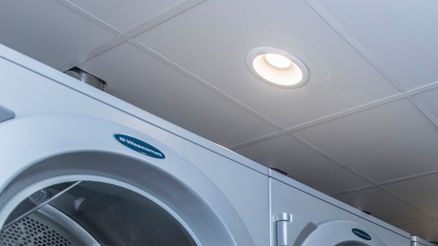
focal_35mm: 41
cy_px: 367
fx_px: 476
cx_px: 487
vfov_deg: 23.4
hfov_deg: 39.7
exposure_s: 1/80
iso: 200
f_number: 5.6
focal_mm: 14
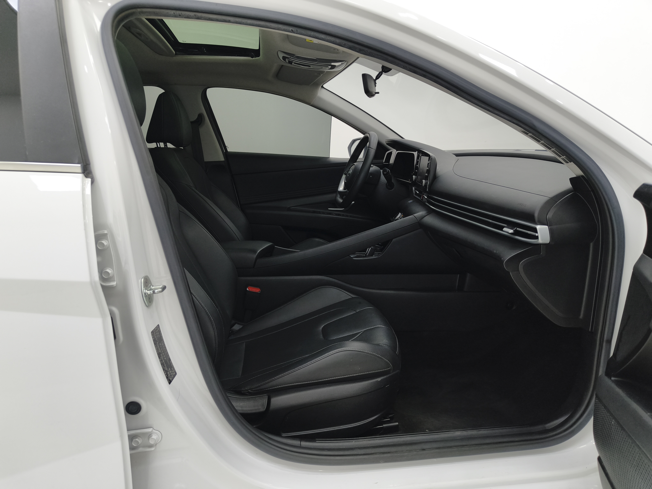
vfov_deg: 58.9
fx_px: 433
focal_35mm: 23
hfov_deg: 73.9
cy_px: 244
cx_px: 326
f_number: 1.88
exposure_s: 1/100
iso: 125
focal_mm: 5.56
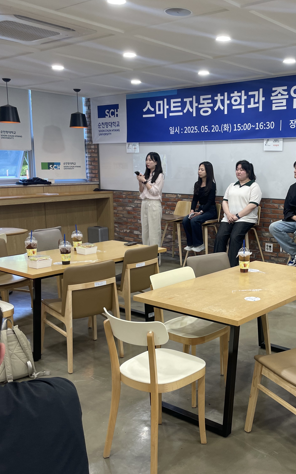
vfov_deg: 52.7
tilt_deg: -9.6
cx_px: 226
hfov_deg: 33.7
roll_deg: -0.8
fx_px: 478
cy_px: 238
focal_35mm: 37
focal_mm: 4.2
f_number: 1.6
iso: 64
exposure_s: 1/60
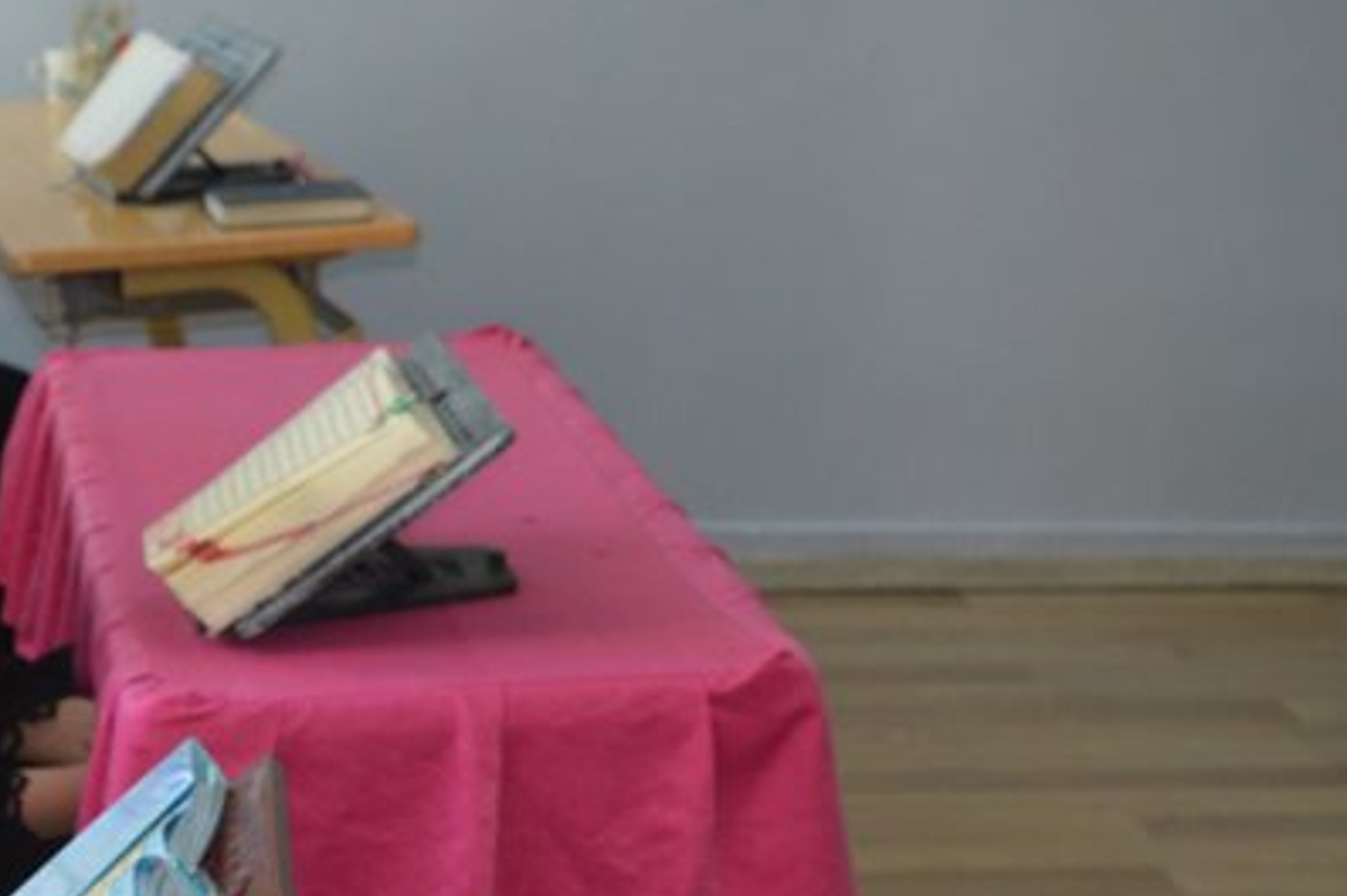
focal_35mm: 93
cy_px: 1181
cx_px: 17
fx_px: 3477
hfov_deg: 21.2
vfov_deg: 14.1
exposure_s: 1/60
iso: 400
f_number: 4
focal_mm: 18
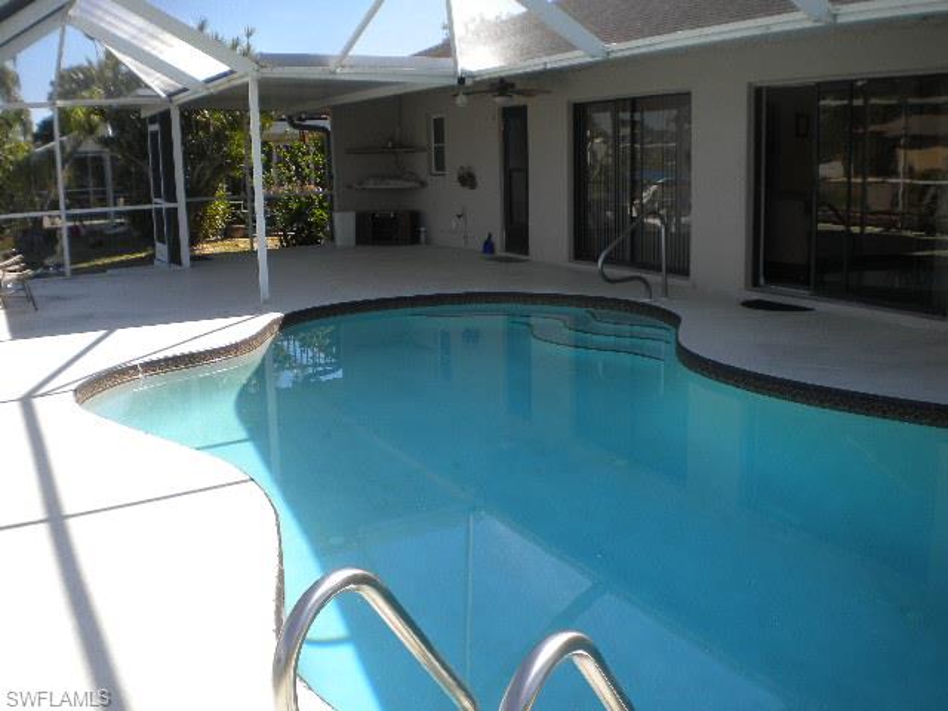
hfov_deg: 52.6
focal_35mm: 35
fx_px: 959
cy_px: 356
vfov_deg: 40.7
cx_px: 474
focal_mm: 6.3
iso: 80
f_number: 4.6
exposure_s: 1/258
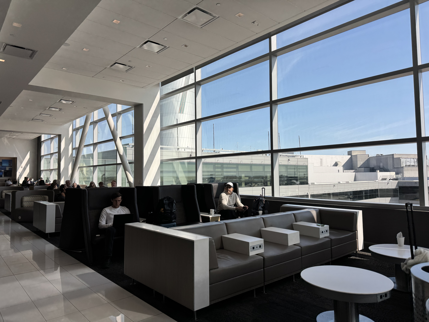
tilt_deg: +3.7
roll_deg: +0.8
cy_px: 161
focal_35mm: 24
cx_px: 214
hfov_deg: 71.6
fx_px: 297
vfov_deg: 56.8
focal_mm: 6.76
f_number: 1.78
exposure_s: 1/1980
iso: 80
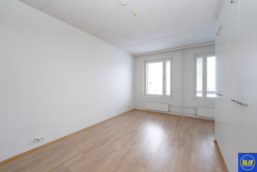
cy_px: 86
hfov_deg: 104.3
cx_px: 128
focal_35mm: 14
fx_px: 100
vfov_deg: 81.2
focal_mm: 14
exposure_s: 1/30
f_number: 5.6
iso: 1600
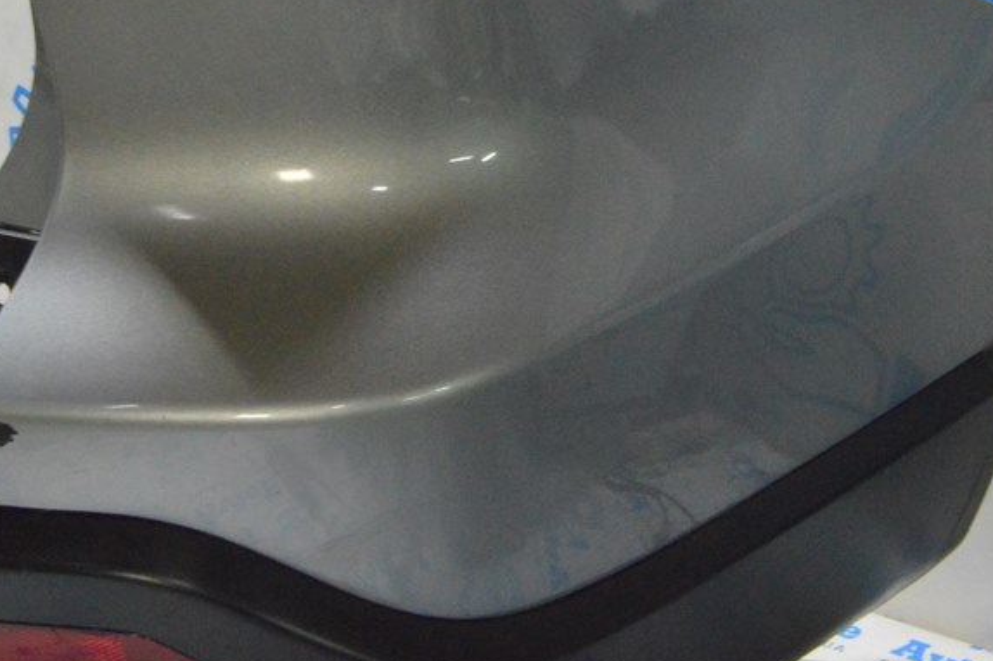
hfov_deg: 24.5
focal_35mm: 83
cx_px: 431
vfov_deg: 16.3
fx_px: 2285
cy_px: 125
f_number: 20
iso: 6400
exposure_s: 1/15
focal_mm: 31
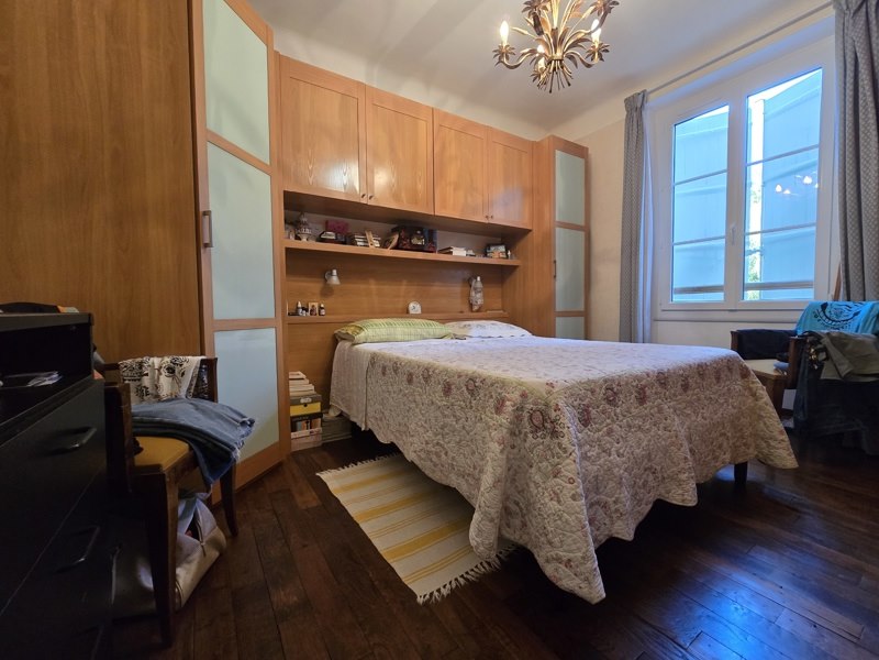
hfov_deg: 106.2
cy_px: 330
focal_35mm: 13
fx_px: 330
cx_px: 440
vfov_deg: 89.9
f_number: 2.2
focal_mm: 2.2
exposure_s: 1/50
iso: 400
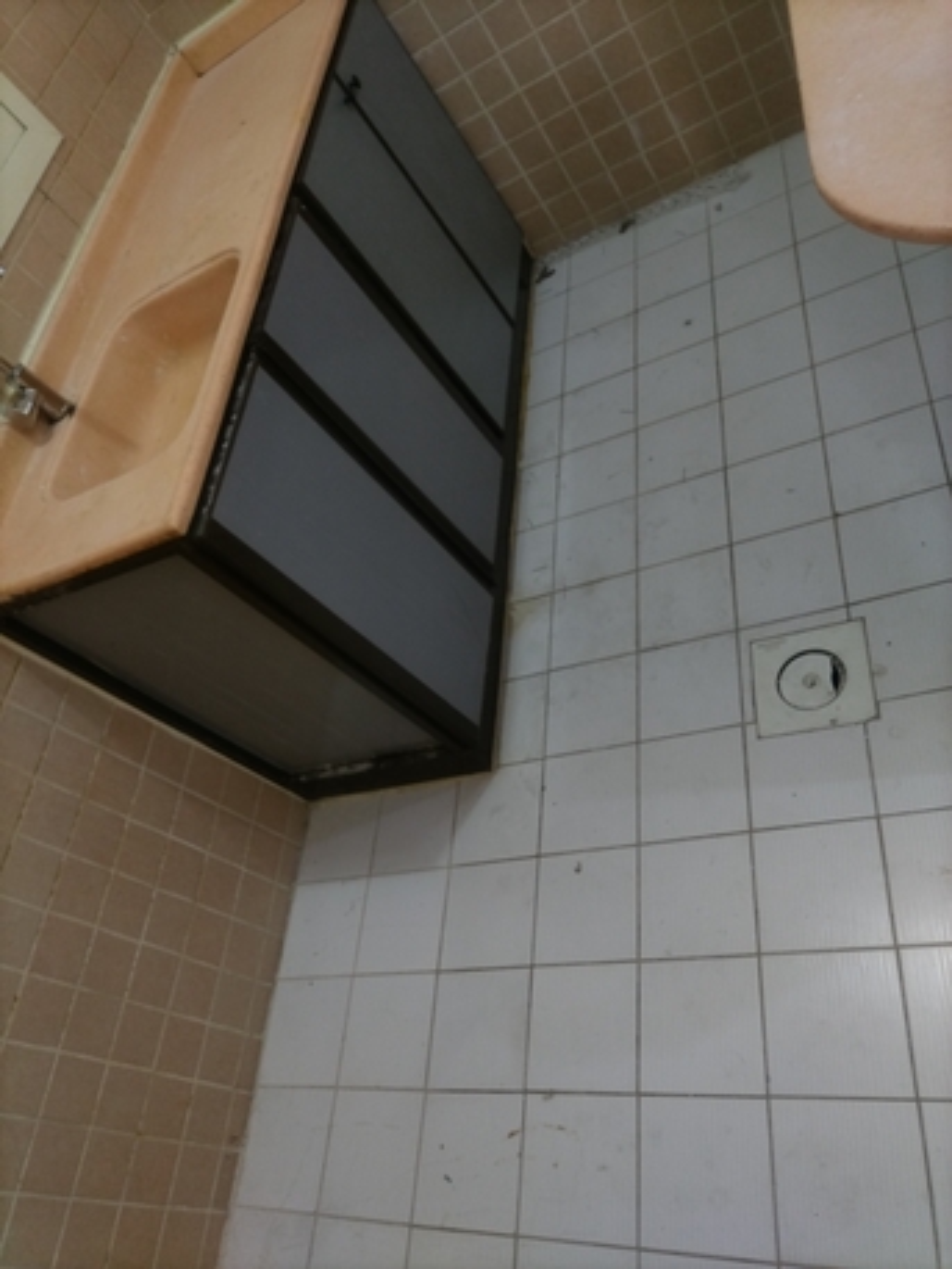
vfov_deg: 67.3
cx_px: 476
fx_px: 953
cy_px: 634
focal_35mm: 26
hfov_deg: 53.1
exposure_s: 1/33.3
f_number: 1.8
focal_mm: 4.7
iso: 959
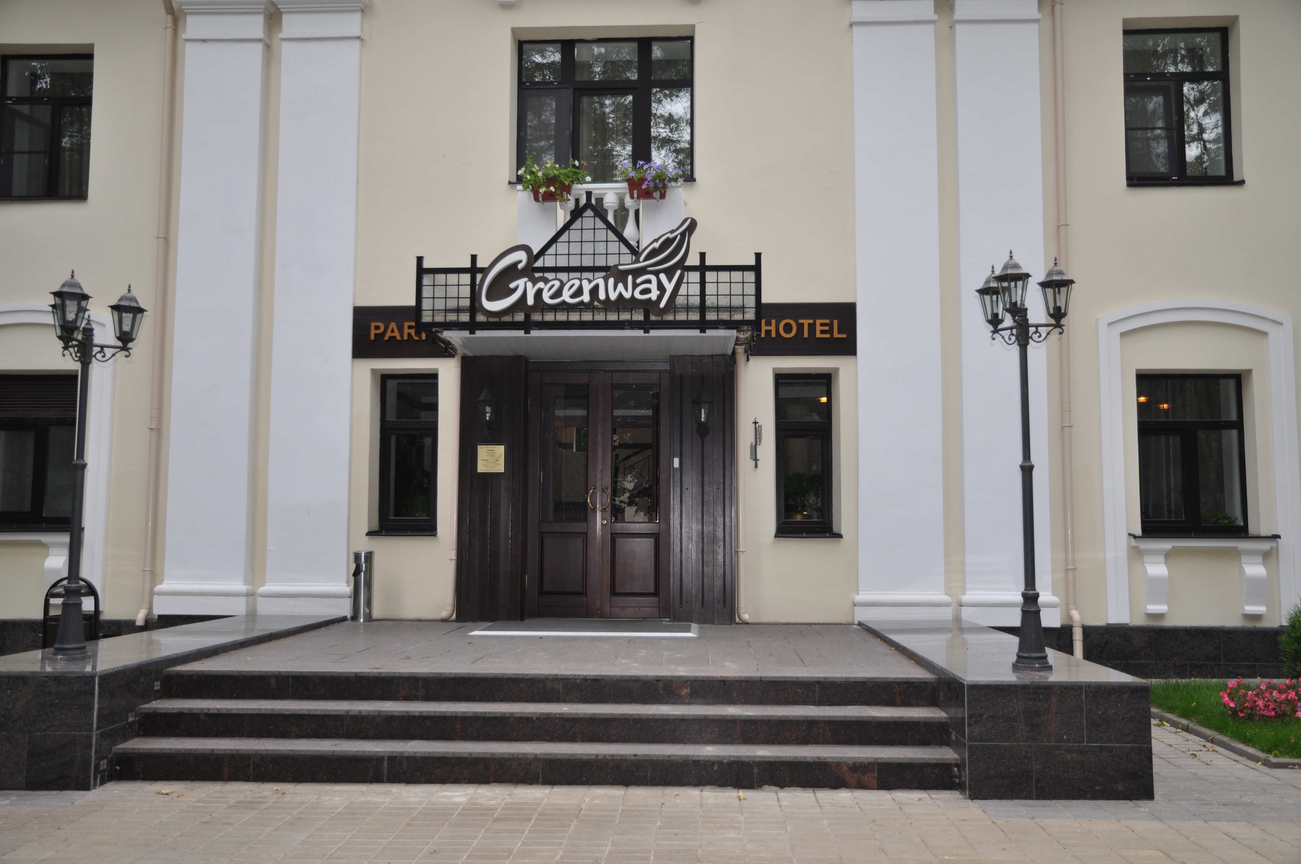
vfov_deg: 43.5
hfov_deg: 62.0
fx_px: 1083
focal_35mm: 30
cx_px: 650
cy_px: 432
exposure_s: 1/200
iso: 320
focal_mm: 20
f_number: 3.8
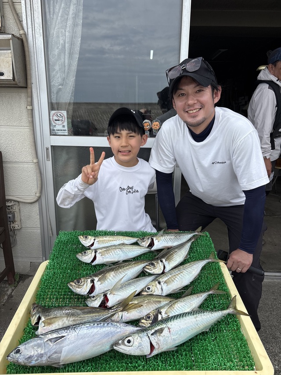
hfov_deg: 53.0
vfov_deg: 67.3
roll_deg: -1.3
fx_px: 282
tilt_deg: -15.4
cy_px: 188
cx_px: 140
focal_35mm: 26
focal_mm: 5.96
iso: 50
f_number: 1.6
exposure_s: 1/2151
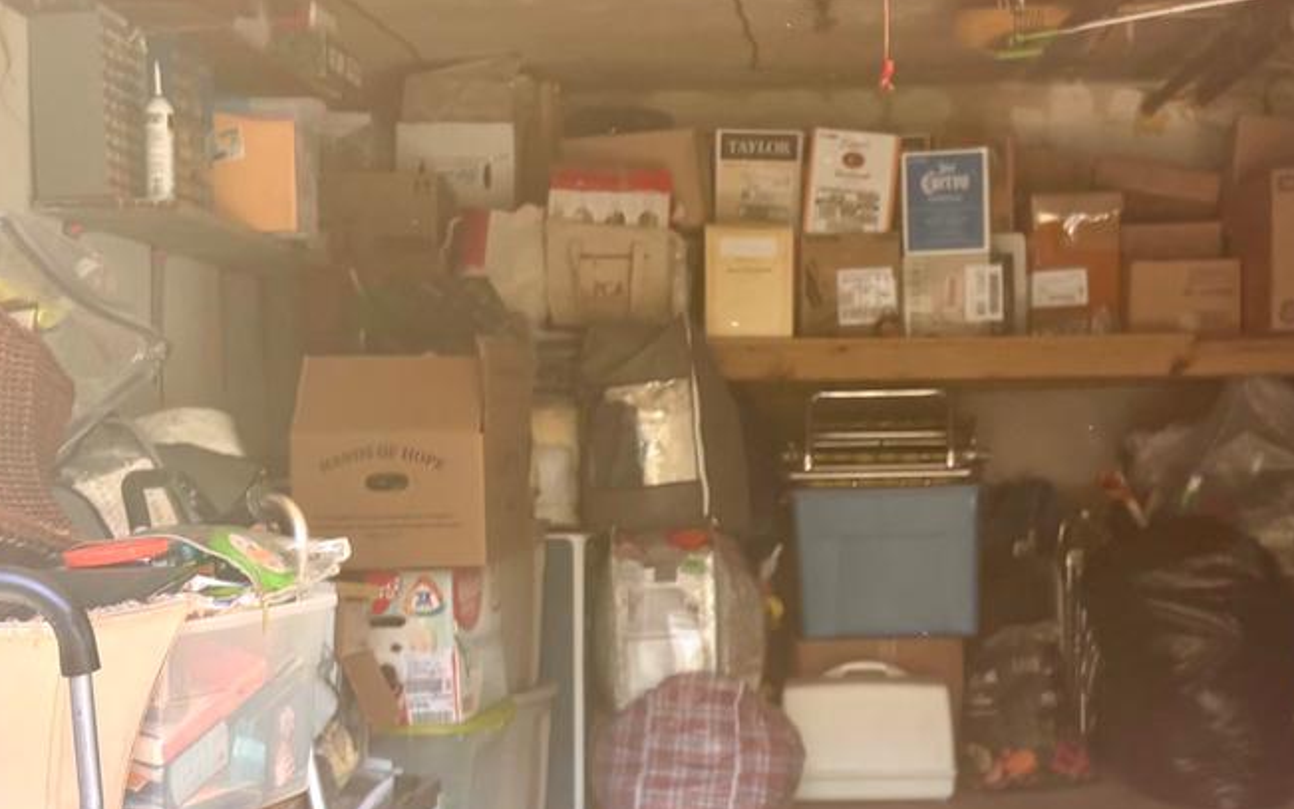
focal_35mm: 61
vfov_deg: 21.2
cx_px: 739
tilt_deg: -2.1
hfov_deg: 33.4
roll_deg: +1.1
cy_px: 511
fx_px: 2151
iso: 50
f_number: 1.6
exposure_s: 1/312
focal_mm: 5.96
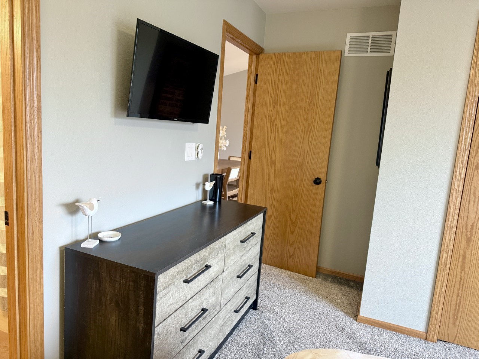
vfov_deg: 56.8
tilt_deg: -8.1
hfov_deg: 71.6
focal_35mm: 24
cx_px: 240
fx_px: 332
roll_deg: -4.0
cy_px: 180
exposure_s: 1/60
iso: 250
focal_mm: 6.76
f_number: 1.78
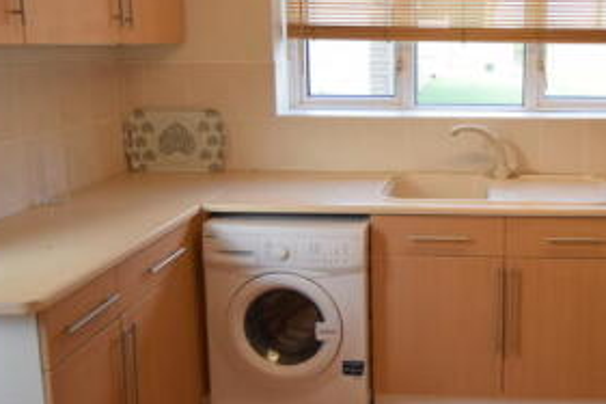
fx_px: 589
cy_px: 118
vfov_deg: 37.2
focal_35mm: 35
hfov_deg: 51.6
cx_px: 469
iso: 400
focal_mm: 10
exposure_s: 1/80
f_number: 4.5
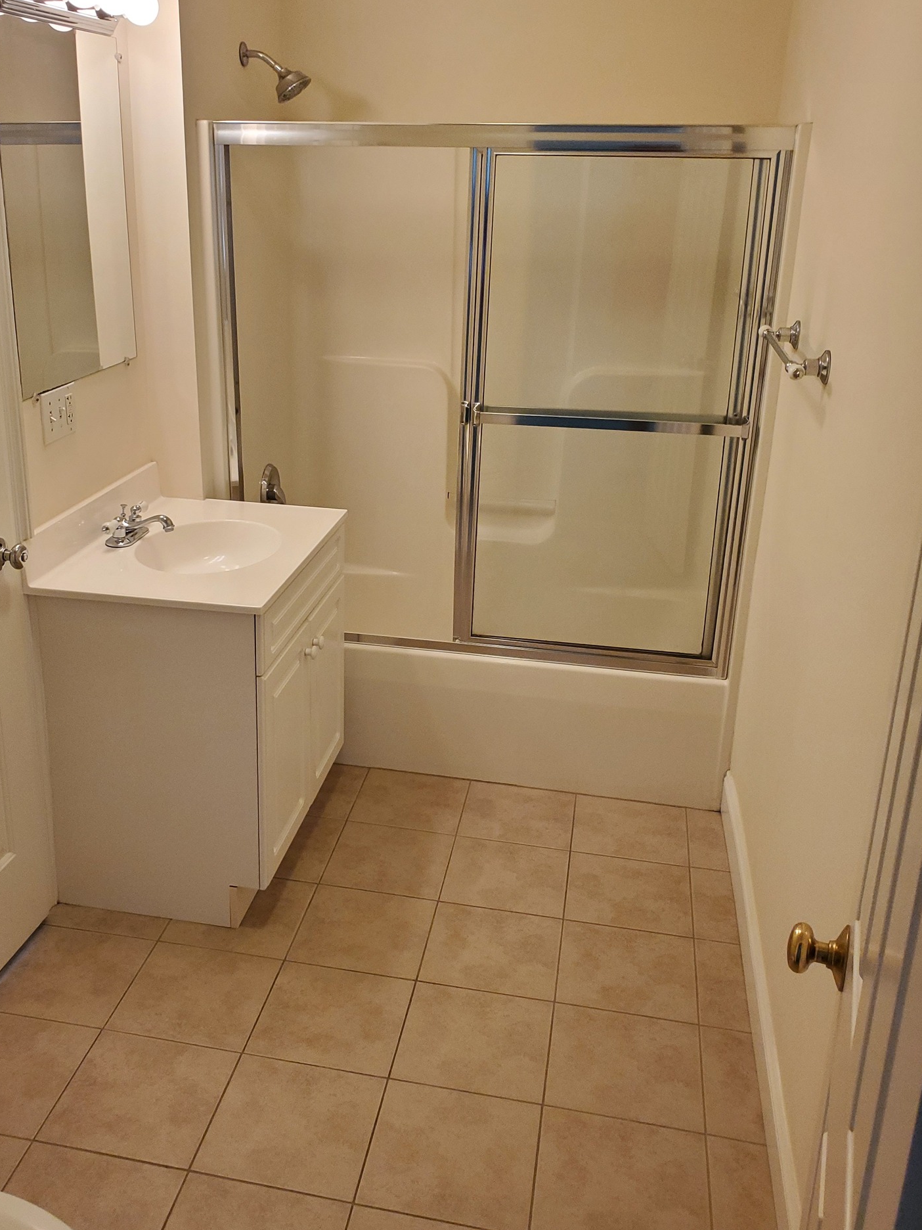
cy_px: 587
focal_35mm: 32
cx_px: 370
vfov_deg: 56.8
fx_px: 1136
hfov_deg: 43.9
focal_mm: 4.3
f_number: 2.4
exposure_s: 1/39
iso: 200
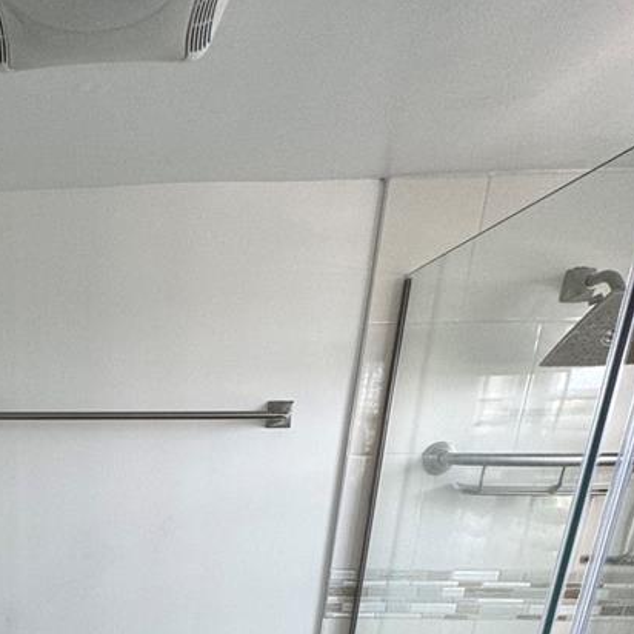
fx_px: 746
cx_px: 43
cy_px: 748
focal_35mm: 36
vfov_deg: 36.4
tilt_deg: -24.0
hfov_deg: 41.7
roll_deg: +0.4
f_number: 2.2
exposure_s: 1/99
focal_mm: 2.22
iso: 125
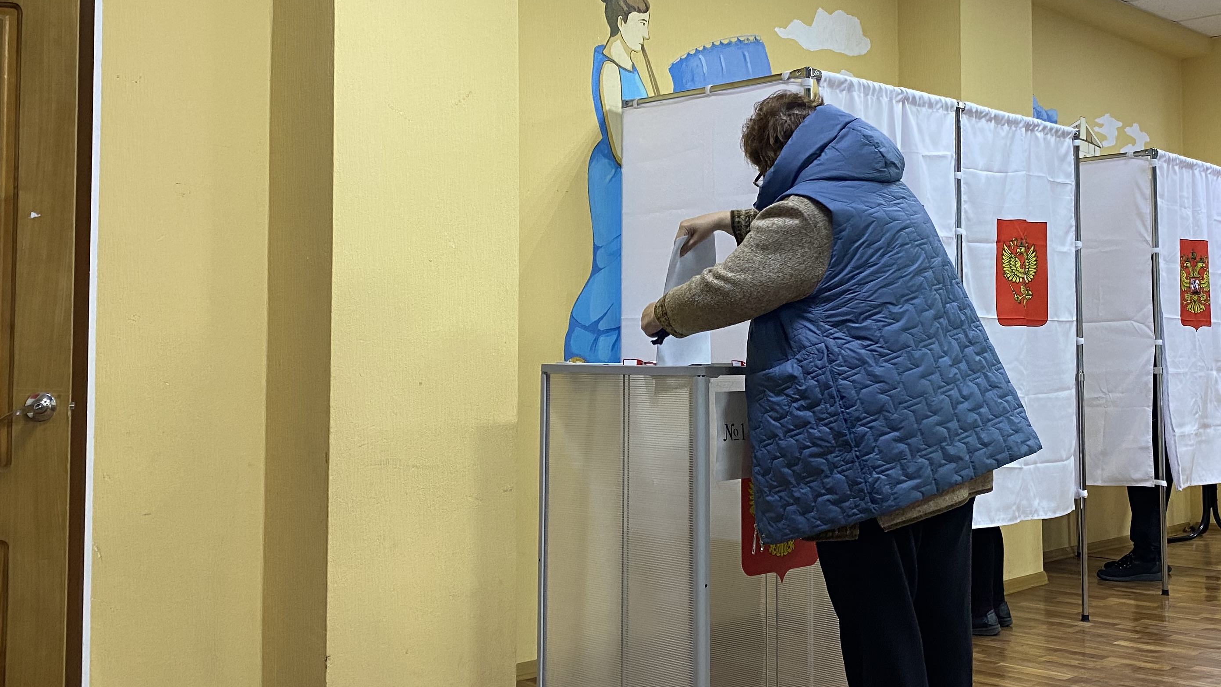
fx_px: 1327
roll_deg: +0.0
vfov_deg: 29.0
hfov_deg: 49.1
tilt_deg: +2.1
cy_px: 301
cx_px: 730
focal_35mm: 41
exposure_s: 1/50
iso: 160
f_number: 1.8
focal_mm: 4.25
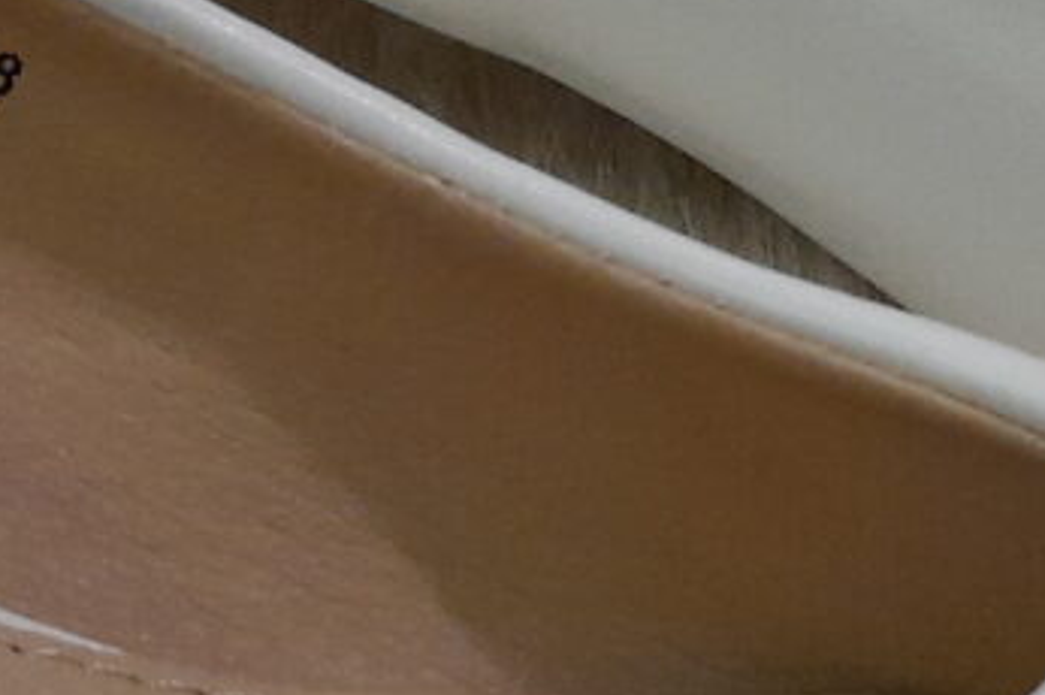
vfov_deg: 6.6
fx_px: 6032
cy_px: 293
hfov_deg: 9.9
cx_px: 320
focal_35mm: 208
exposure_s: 1/50
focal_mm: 4
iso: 125
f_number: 1.8
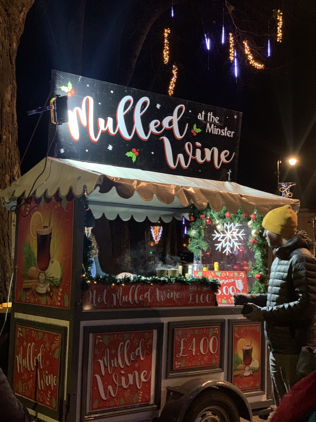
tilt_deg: +4.7
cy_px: 211
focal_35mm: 52
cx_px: 158
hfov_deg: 28.0
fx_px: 633
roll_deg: -0.7
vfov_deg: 36.8
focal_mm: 6
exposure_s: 1/33
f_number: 2.4
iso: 400
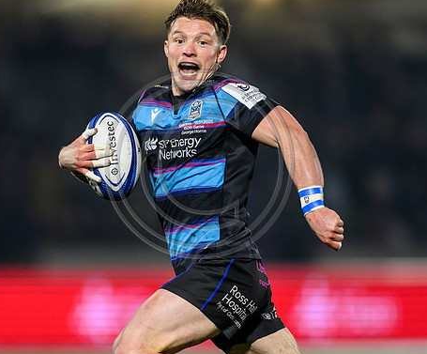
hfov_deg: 2.7
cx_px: 188
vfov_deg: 2.2
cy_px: 209
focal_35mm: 707
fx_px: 9061
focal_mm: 400
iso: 5000
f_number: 3.2
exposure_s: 1/2500
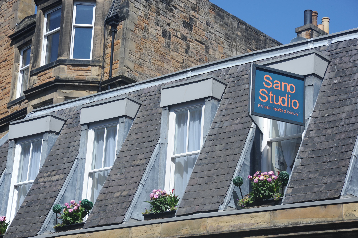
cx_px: 180
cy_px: 119
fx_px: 955
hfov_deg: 21.2
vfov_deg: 14.3
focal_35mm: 96
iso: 400
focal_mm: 95
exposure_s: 1/1250
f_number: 7.1
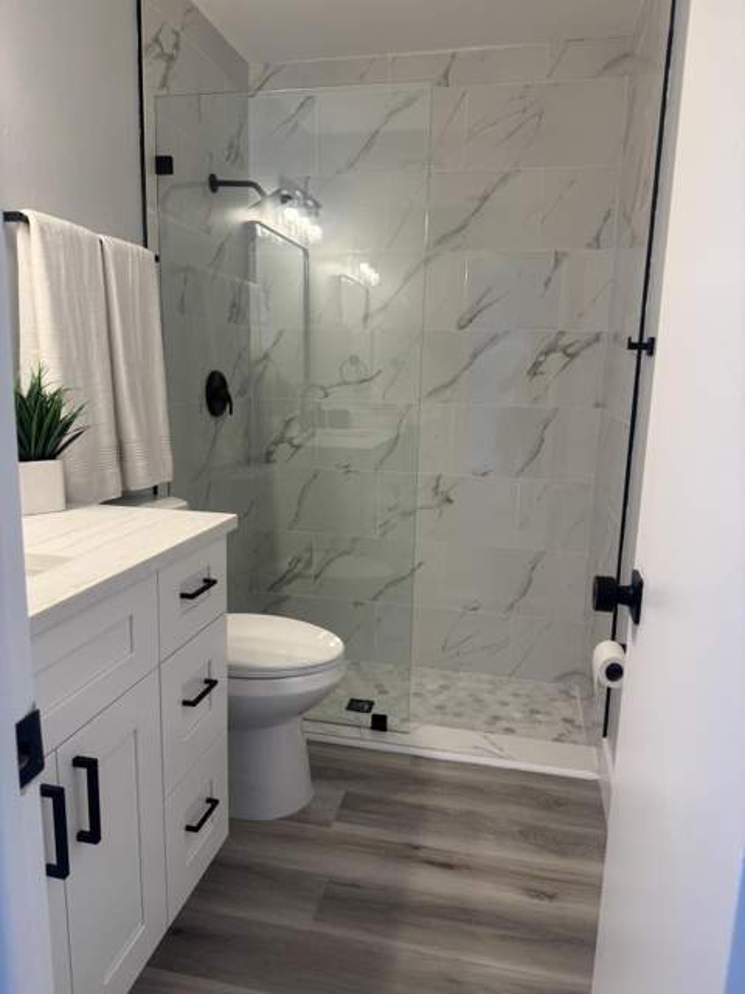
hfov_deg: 56.8
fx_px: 689
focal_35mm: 24
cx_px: 372
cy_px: 497
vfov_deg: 71.6
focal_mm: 6.76
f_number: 1.78
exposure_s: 1/120
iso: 125
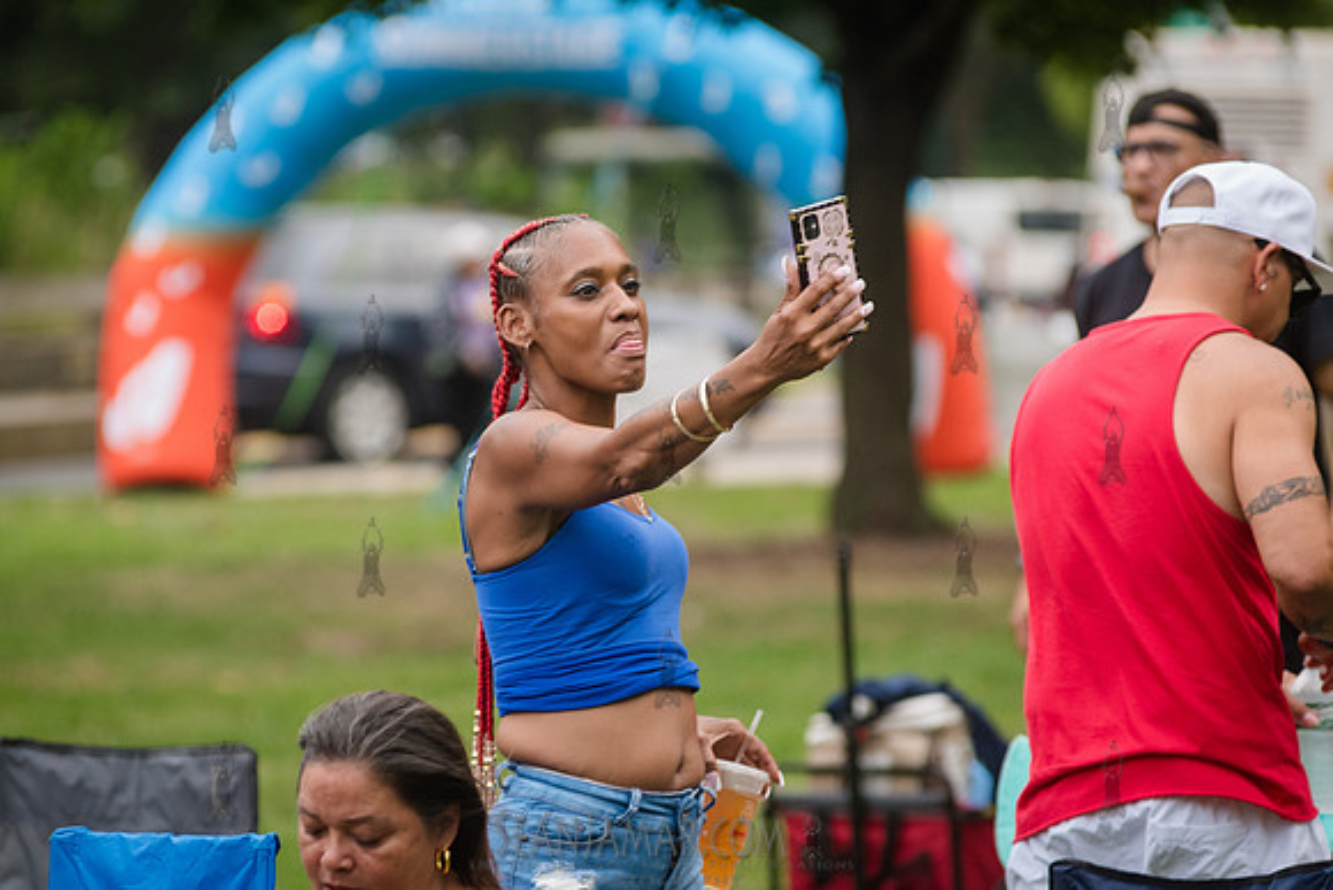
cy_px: 514
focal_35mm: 265
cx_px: 653
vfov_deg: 5.2
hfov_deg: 7.8
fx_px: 9799
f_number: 4.5
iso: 1000
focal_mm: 200
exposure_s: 1/640
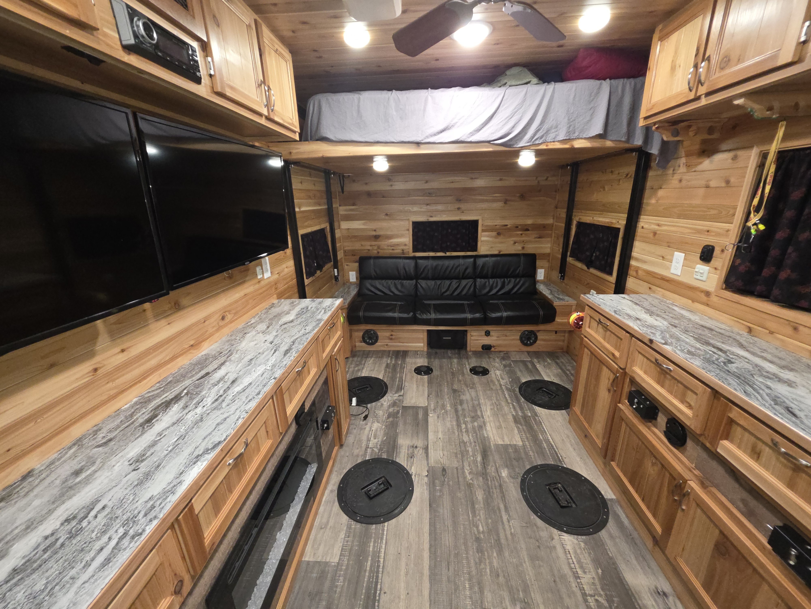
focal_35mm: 13
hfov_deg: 106.2
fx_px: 305
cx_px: 406
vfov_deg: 89.9
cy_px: 304
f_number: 1.9
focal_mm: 2.2
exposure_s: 1/60
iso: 320
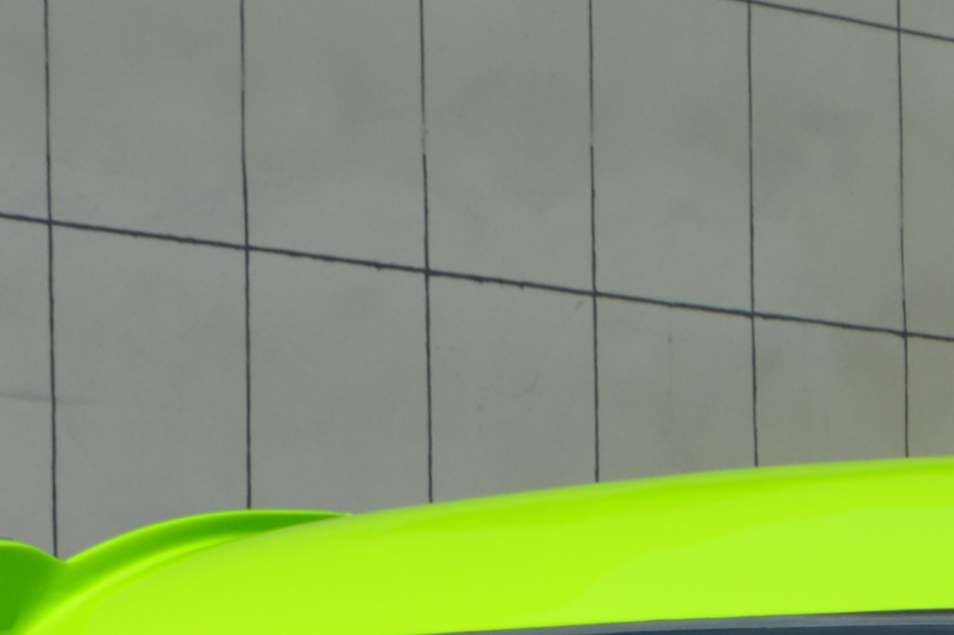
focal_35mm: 228
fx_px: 6037
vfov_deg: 5.8
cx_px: 1107
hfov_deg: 8.9
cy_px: 1539
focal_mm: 28
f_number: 9
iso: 100
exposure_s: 1/320
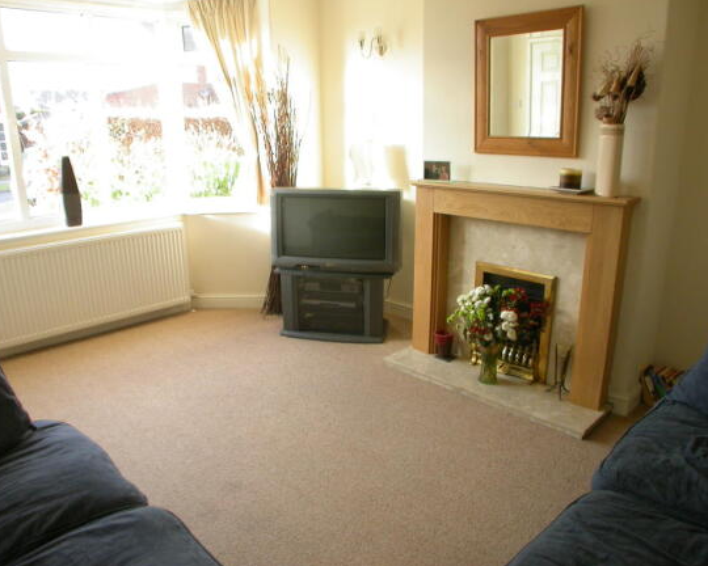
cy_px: 284
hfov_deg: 45.8
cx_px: 345
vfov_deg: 37.3
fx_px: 838
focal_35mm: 40
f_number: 2.6
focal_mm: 7.85
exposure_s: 1/41.1
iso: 100
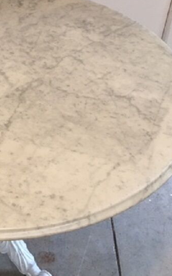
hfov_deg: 20.7
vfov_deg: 33.2
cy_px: 94
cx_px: 7
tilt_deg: -37.6
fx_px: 457
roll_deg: -2.4
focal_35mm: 61
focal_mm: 4.15
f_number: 2.2
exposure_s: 1/17
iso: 50
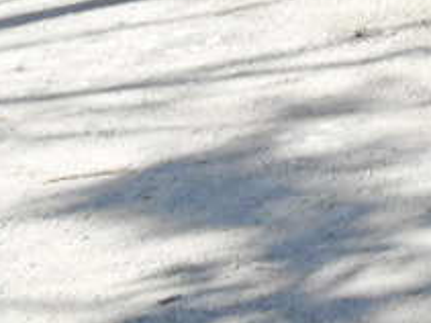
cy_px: -164
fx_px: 2053
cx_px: 729
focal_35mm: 165
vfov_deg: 8.8
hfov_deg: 11.3
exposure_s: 1/60
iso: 80
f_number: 7
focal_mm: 6.3
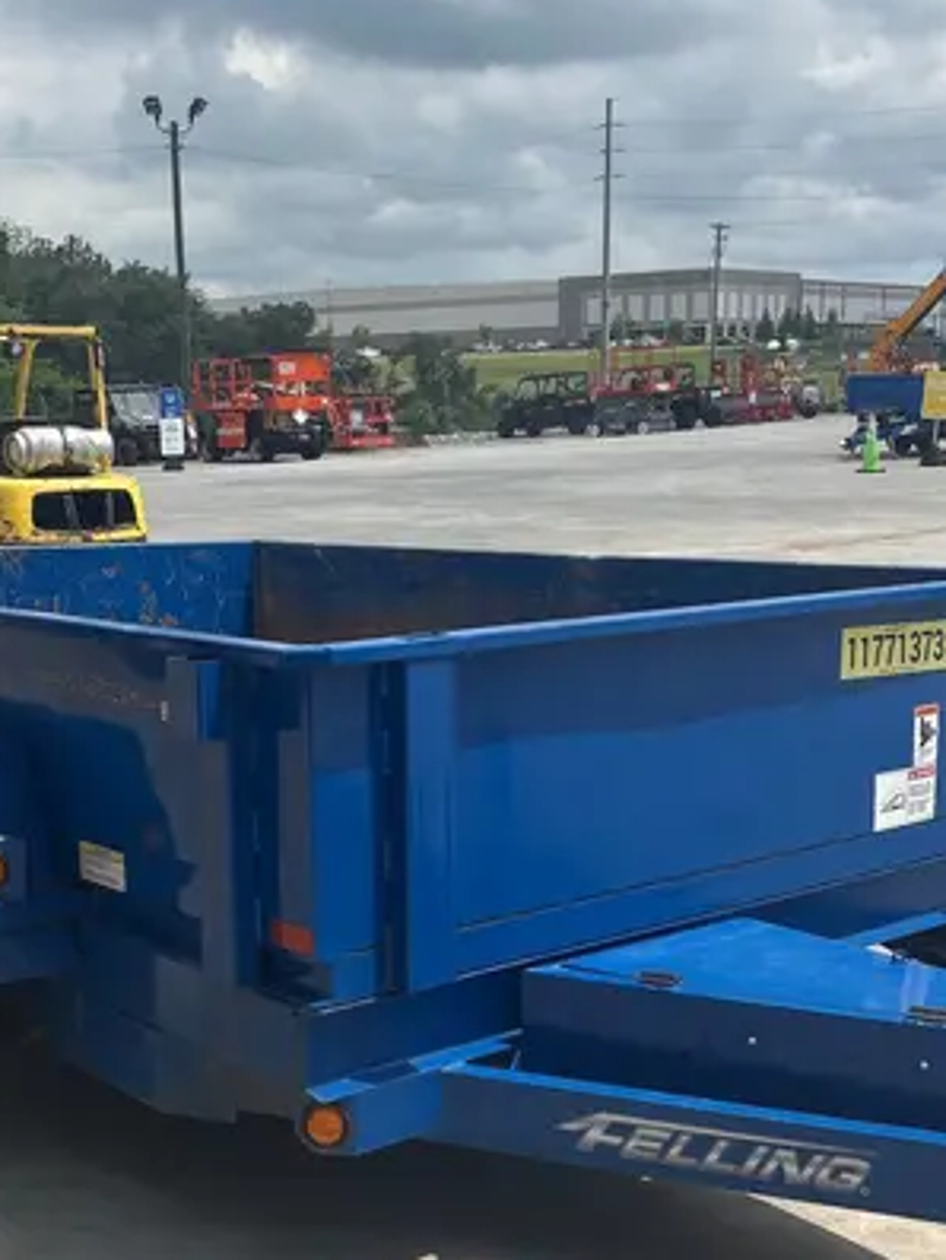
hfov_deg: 30.1
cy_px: 747
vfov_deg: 39.5
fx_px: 1748
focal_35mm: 48
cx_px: 349
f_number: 1.6
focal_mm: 5.96
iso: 50
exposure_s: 1/4255
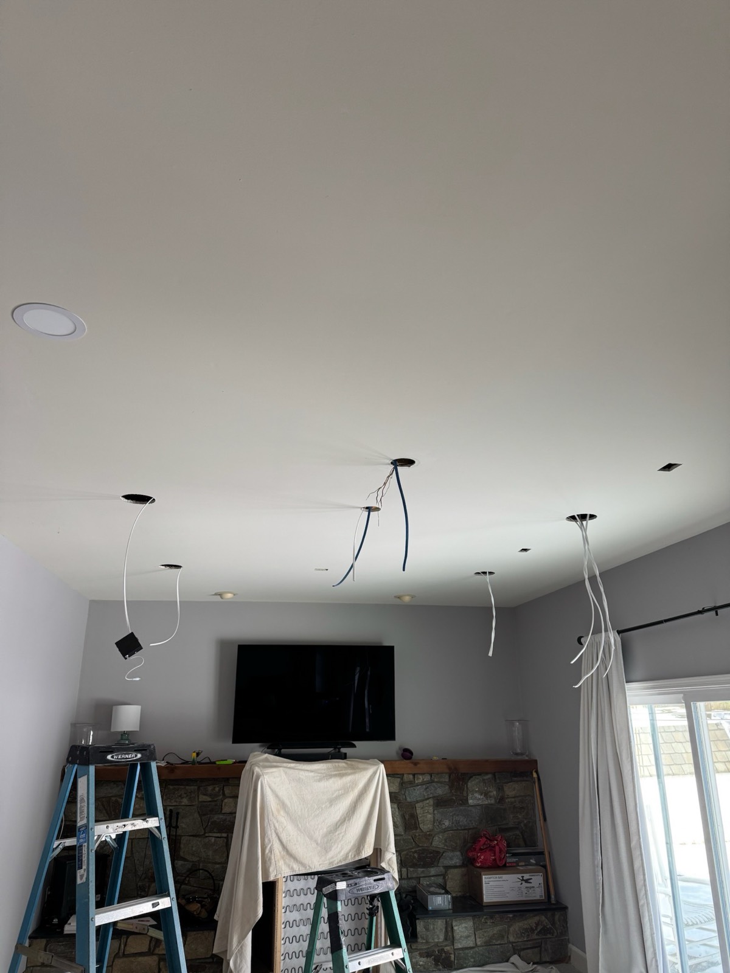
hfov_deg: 56.8
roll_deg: +0.8
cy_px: 486
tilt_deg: +17.8
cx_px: 365
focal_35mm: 24
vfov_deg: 71.6
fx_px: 675
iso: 160
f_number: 1.78
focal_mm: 6.76
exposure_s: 1/121
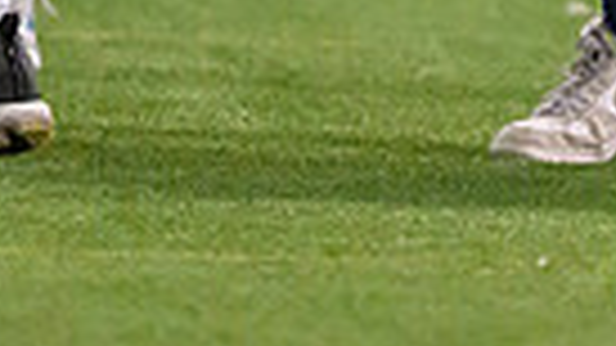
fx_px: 53663
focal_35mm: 3286
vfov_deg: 0.4
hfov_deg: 0.7
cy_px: -554
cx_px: 782
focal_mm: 560
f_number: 4
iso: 10000
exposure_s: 1/800
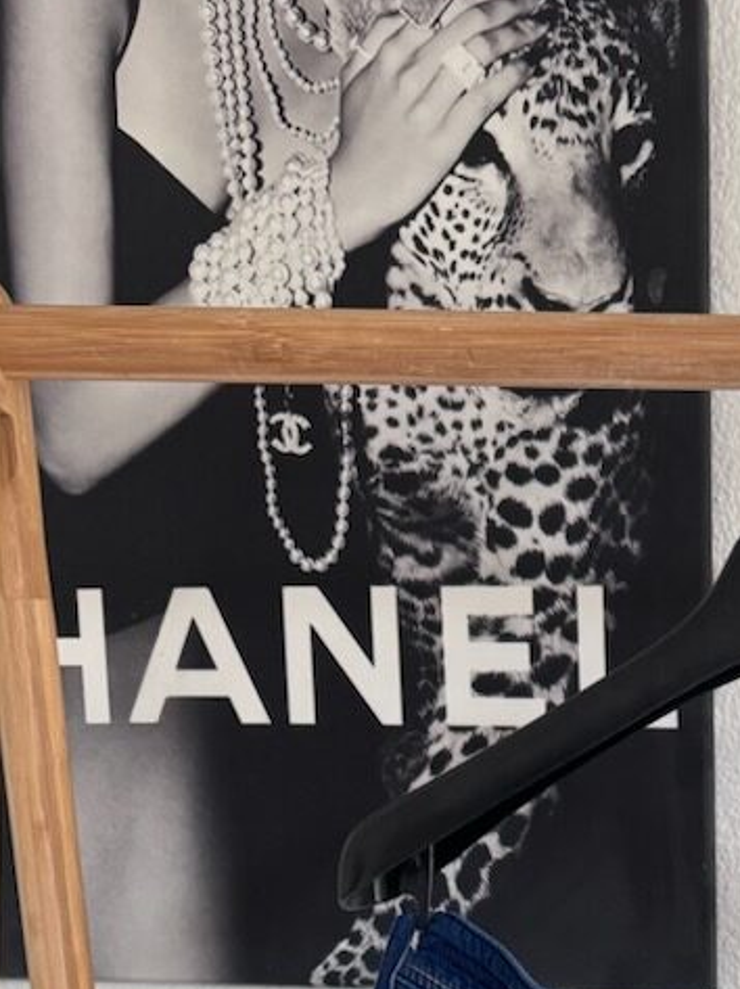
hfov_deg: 21.3
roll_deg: -1.5
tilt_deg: -10.3
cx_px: 834
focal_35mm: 65
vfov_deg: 26.3
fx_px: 1855
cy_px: 1217
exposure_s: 1/60
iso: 250
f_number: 1.78
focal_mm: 6.76
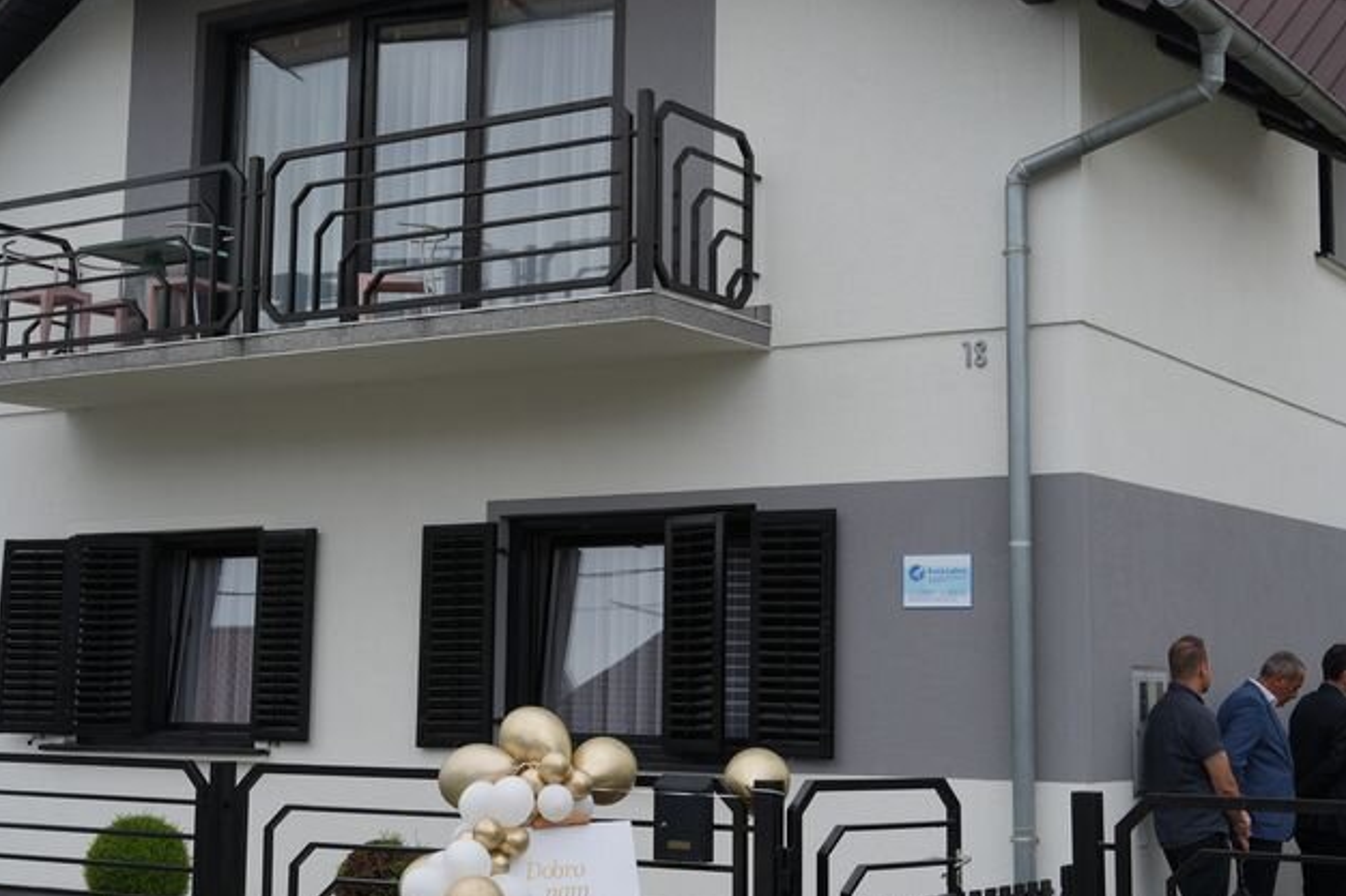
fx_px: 2018
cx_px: 664
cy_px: 407
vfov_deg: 25.0
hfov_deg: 36.9
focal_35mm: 54
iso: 100
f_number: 7.1
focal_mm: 33
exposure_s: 1/125
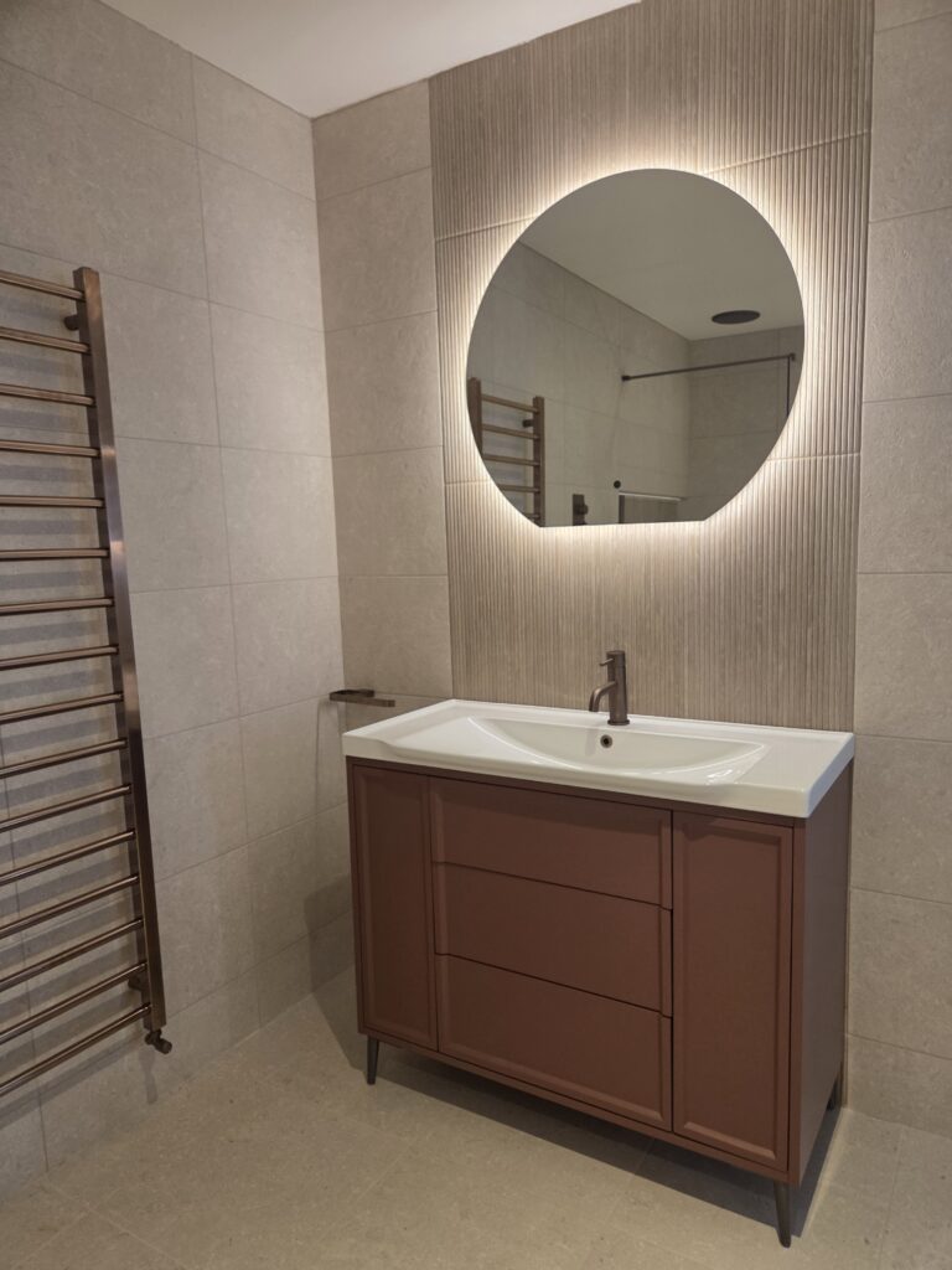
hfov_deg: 58.9
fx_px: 843
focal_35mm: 23
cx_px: 476
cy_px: 635
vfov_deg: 73.9
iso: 320
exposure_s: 1/100
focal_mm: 5.4
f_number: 1.8
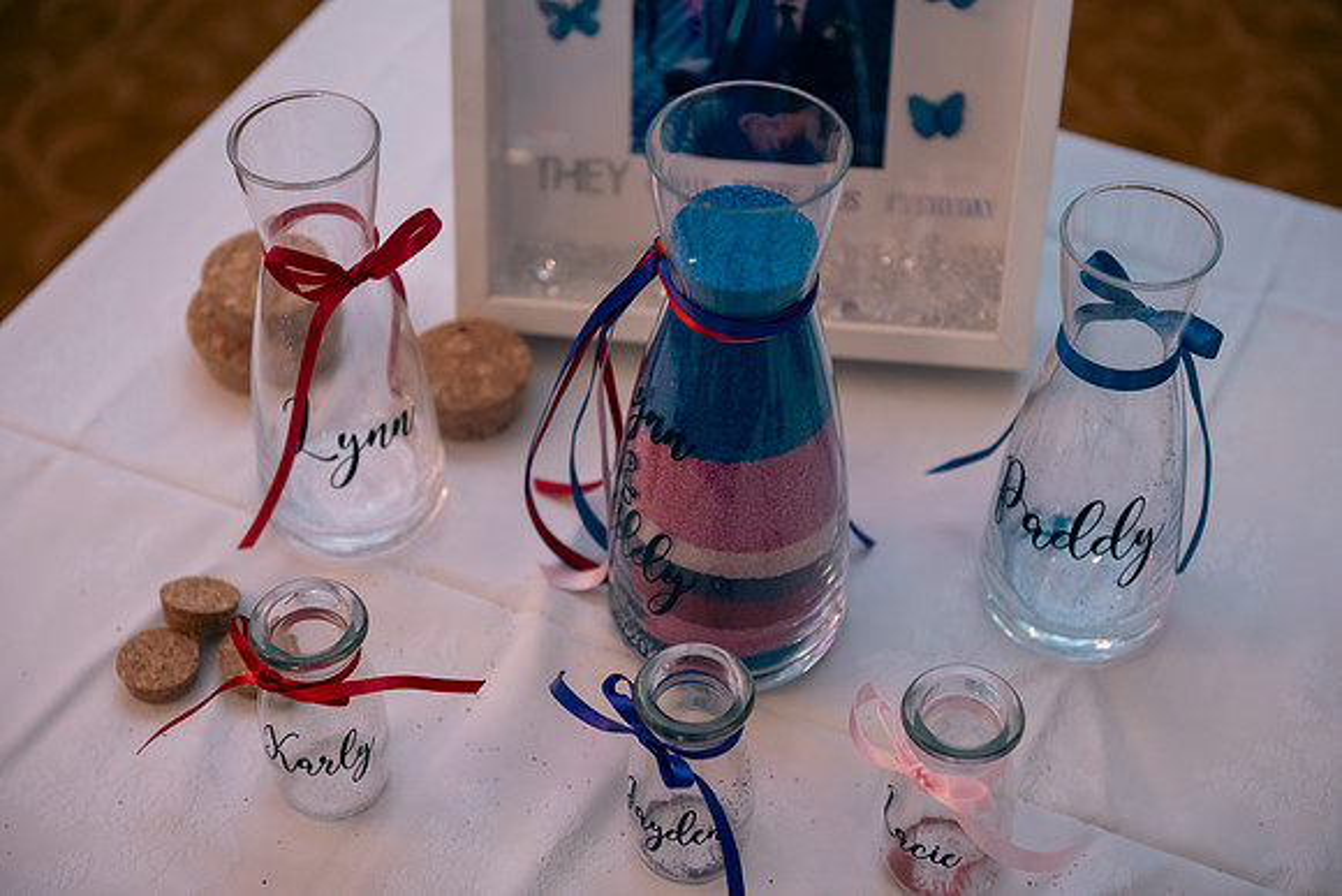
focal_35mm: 60
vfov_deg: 22.6
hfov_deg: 33.4
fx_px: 2237
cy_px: 448
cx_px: 671
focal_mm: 60
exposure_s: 1/160
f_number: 3.5
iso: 640
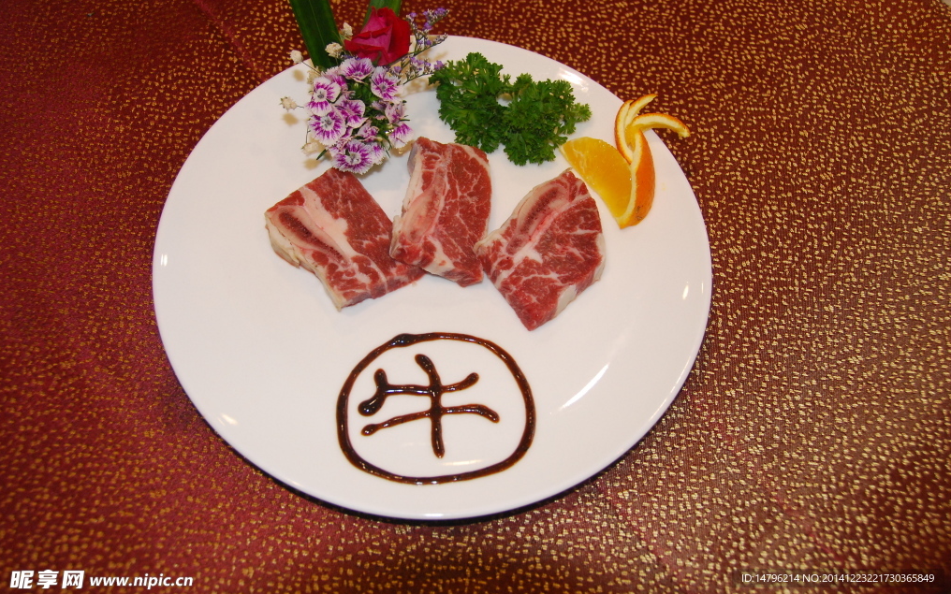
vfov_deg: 34.4
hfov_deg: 52.7
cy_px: 276
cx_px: 475
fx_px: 959
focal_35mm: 37
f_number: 4
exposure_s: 1/160
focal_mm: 24
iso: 640
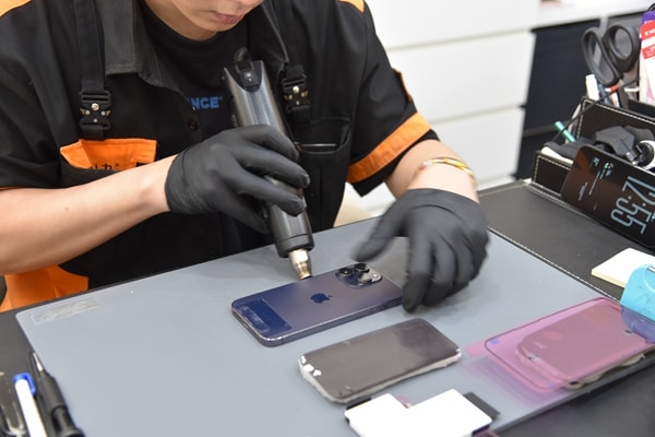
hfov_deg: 42.7
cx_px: 328
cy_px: 218
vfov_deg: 29.2
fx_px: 837
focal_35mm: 46
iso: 640
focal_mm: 46
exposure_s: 1/30
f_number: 4
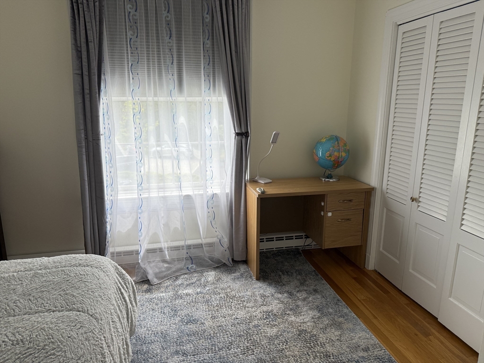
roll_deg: +0.0
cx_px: 242
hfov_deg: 71.6
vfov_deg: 56.8
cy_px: 182
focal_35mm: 24
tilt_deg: -12.6
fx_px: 336
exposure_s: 1/272
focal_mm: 6.76
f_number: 1.78
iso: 100
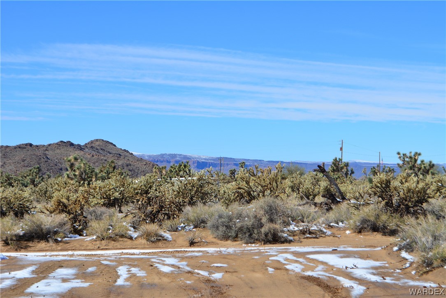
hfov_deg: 24.6
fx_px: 1023
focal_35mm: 82
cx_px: 223
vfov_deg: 16.6
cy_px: 149
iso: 200
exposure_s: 1/400
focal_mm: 55
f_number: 11
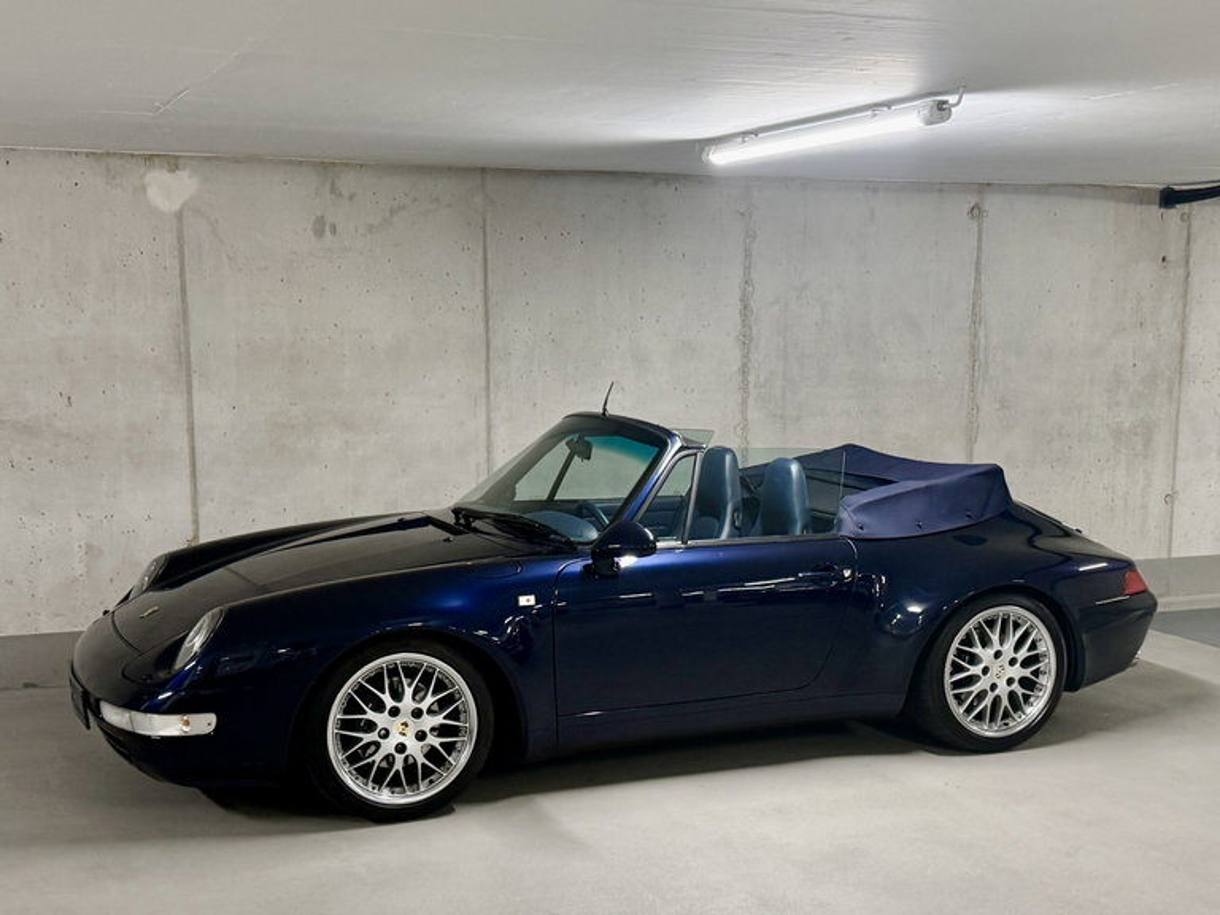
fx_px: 846
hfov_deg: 71.6
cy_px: 458
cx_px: 610
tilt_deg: -9.1
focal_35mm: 24
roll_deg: -1.0
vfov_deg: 56.8
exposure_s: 1/100
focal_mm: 6.76
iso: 250
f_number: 1.78
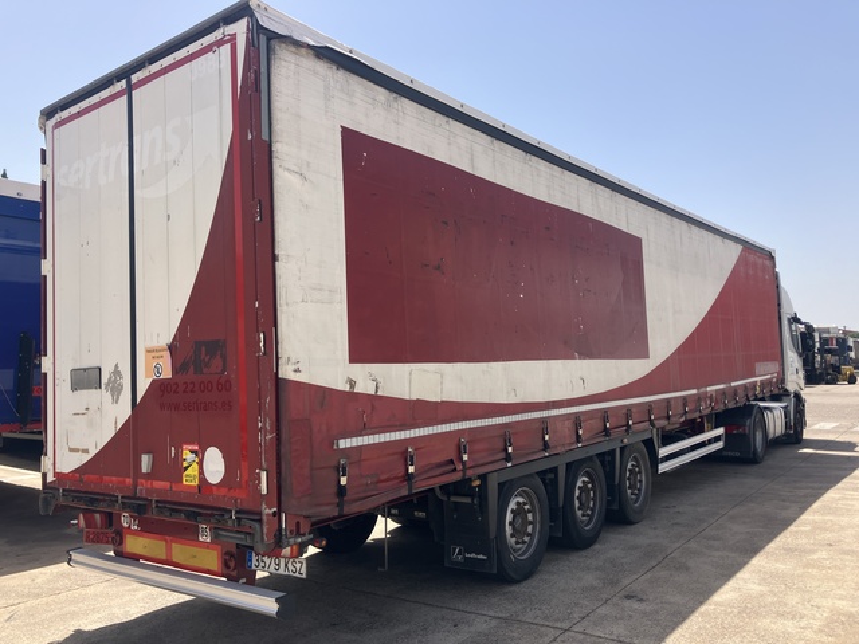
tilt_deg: +5.7
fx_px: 695
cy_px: 322
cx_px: 430
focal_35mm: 28
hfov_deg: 63.4
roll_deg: +2.6
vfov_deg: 49.7
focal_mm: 3.99
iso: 32
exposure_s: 1/1621
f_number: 1.8
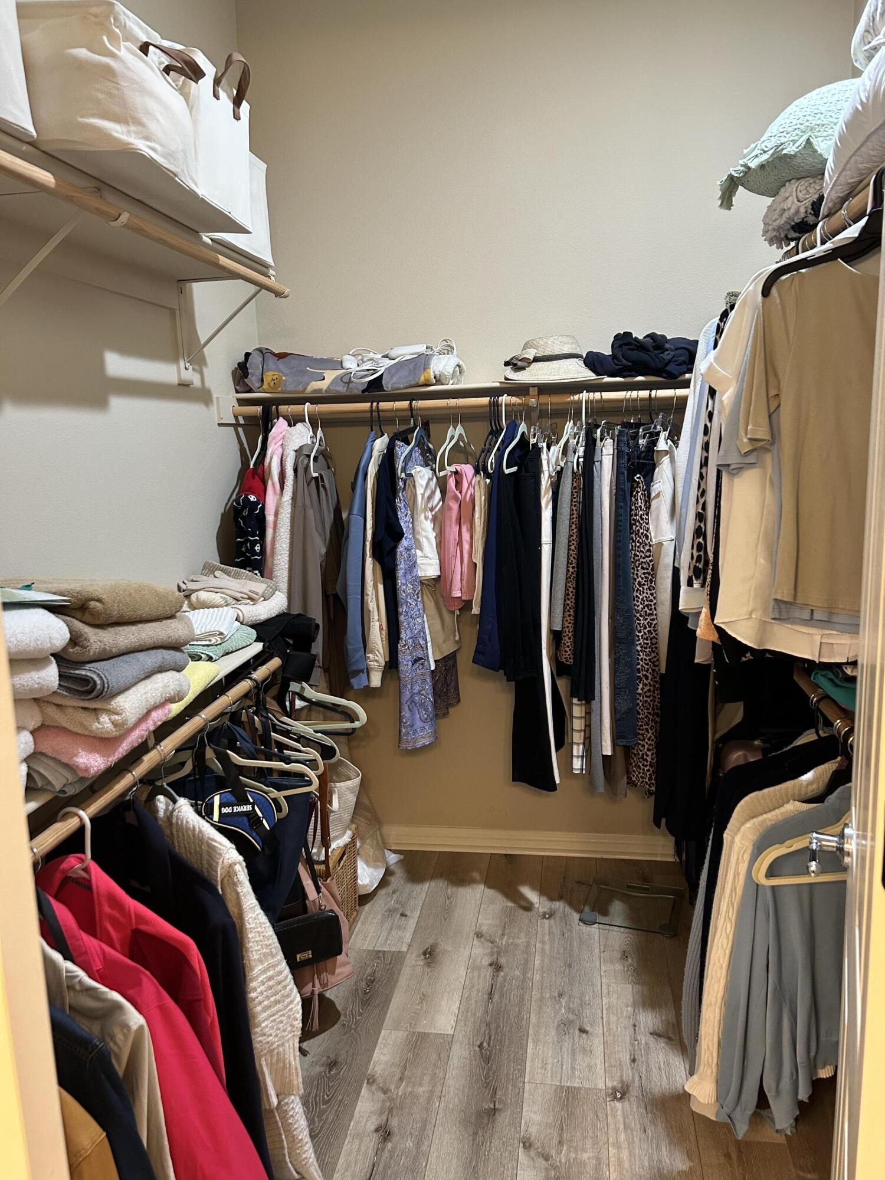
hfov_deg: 53.1
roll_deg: +2.6
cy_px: 590
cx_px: 442
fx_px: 886
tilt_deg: -11.1
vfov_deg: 67.3
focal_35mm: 26
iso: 200
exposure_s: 1/60
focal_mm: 5.7
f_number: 1.5
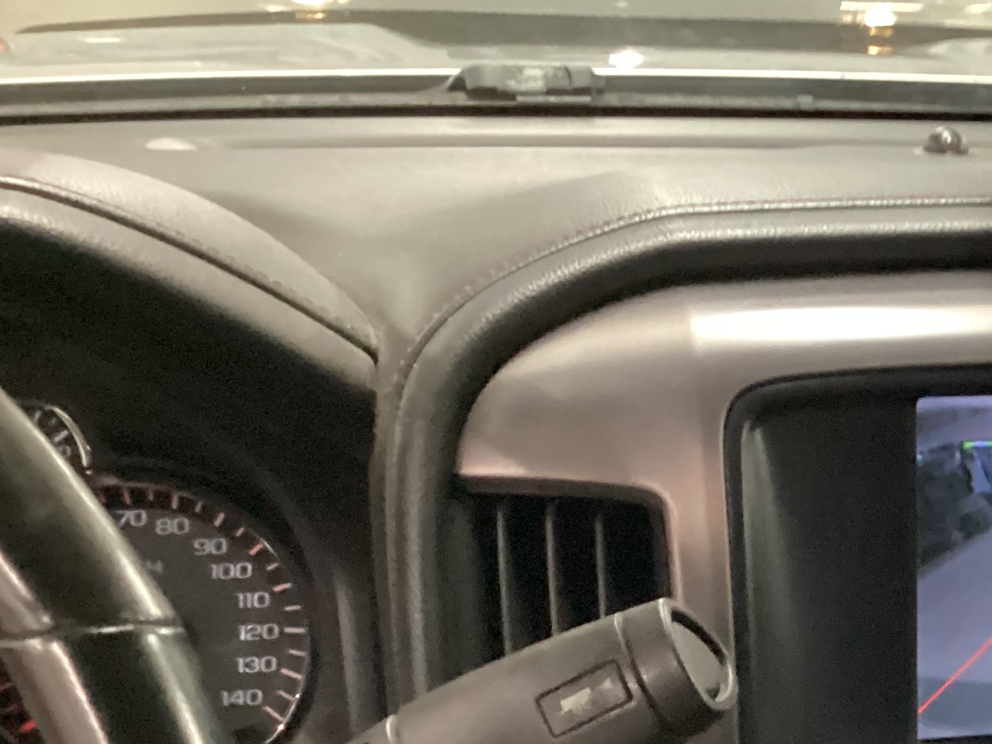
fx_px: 2006
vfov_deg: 20.3
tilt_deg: -26.6
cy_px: 771
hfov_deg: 25.9
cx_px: 1054
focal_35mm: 70
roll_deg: -3.9
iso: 640
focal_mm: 3.3
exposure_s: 1/20
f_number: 2.4
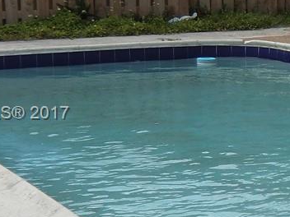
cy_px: 114
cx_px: 465
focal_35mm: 132
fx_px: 1106
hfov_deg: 13.8
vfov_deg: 11.2
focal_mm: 5.2
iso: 64
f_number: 3.5
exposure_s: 1/640
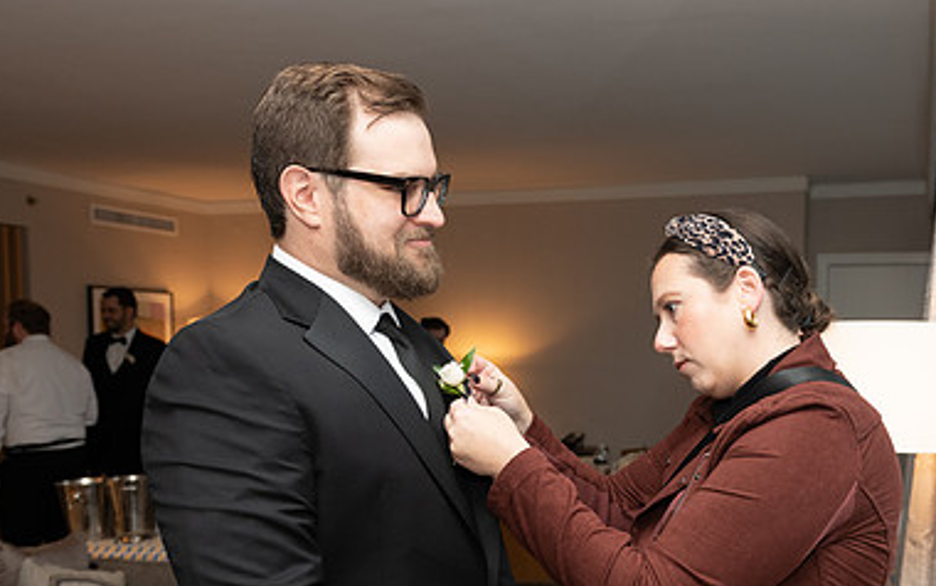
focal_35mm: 42
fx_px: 1072
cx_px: 599
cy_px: 454
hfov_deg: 46.6
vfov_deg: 30.0
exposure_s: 1/200
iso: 800
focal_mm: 27
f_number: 4
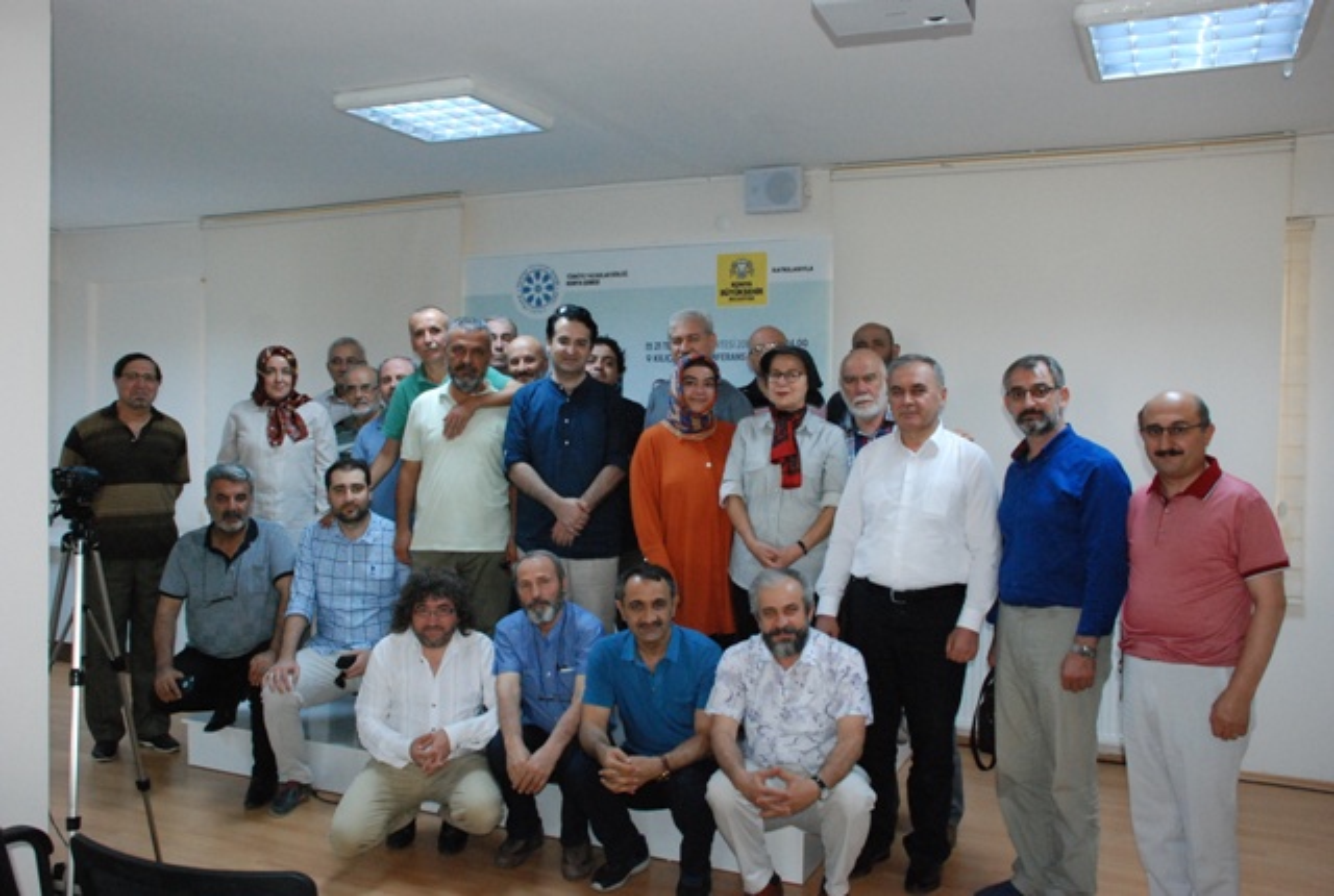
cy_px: 448
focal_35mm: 33
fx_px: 1226
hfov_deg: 57.1
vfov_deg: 40.2
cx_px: 667
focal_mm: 22
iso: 1600
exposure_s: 1/60
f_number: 5.6
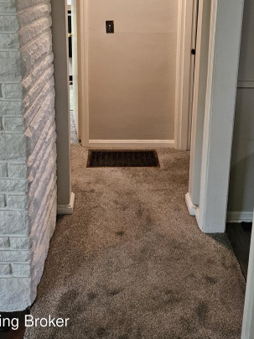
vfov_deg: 46.4
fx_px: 372
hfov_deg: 37.7
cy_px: 67
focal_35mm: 38
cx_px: 132
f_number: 1.8
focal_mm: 5.4
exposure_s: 1/120
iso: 400
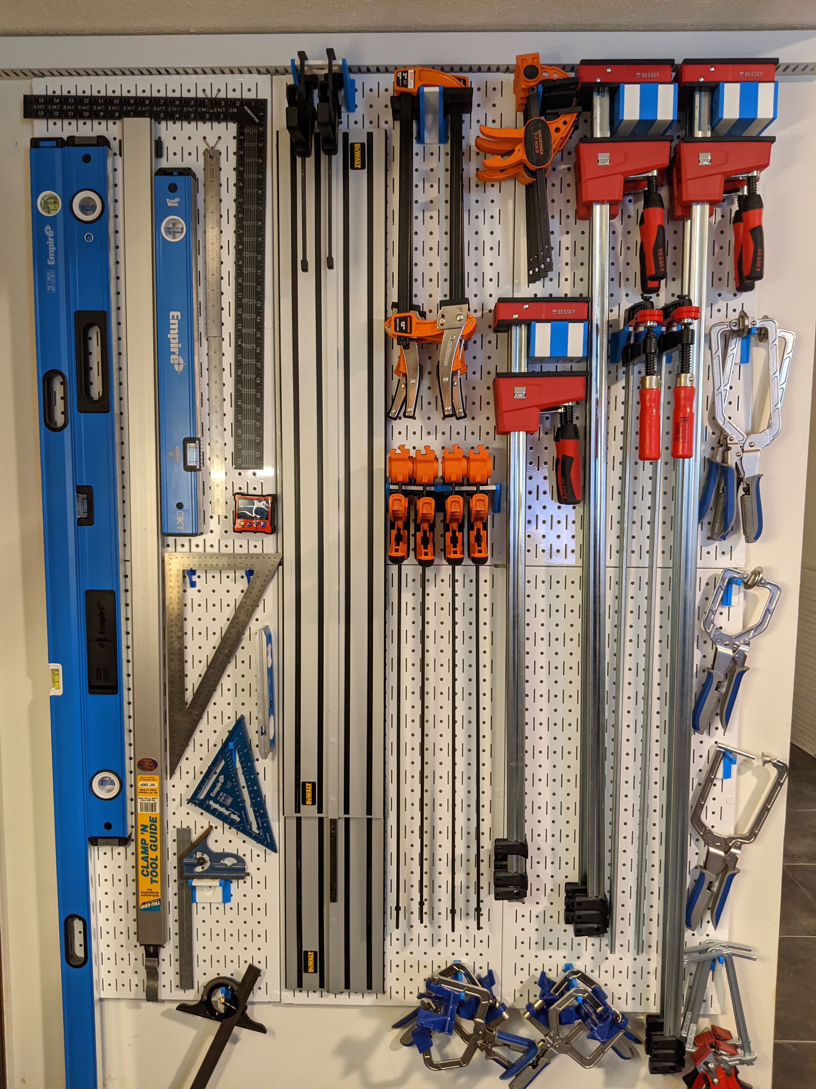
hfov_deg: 51.4
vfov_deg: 65.3
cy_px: 544
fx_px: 849
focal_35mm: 27
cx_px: 408
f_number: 1.8
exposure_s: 1/24
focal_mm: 4.44
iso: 187
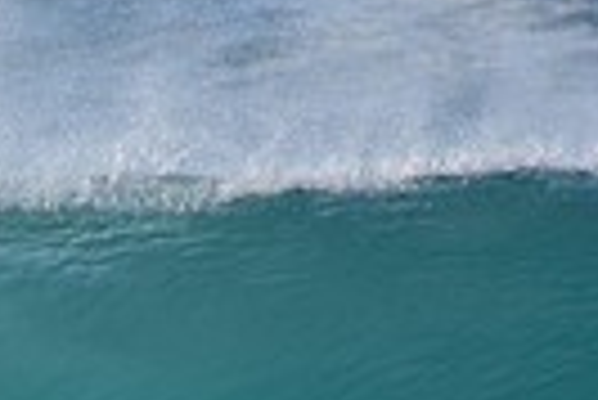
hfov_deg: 0.6
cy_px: 510
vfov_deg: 0.4
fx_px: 54427
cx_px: -364
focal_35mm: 3273
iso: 320
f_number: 5.6
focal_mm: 500
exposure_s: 1/2000
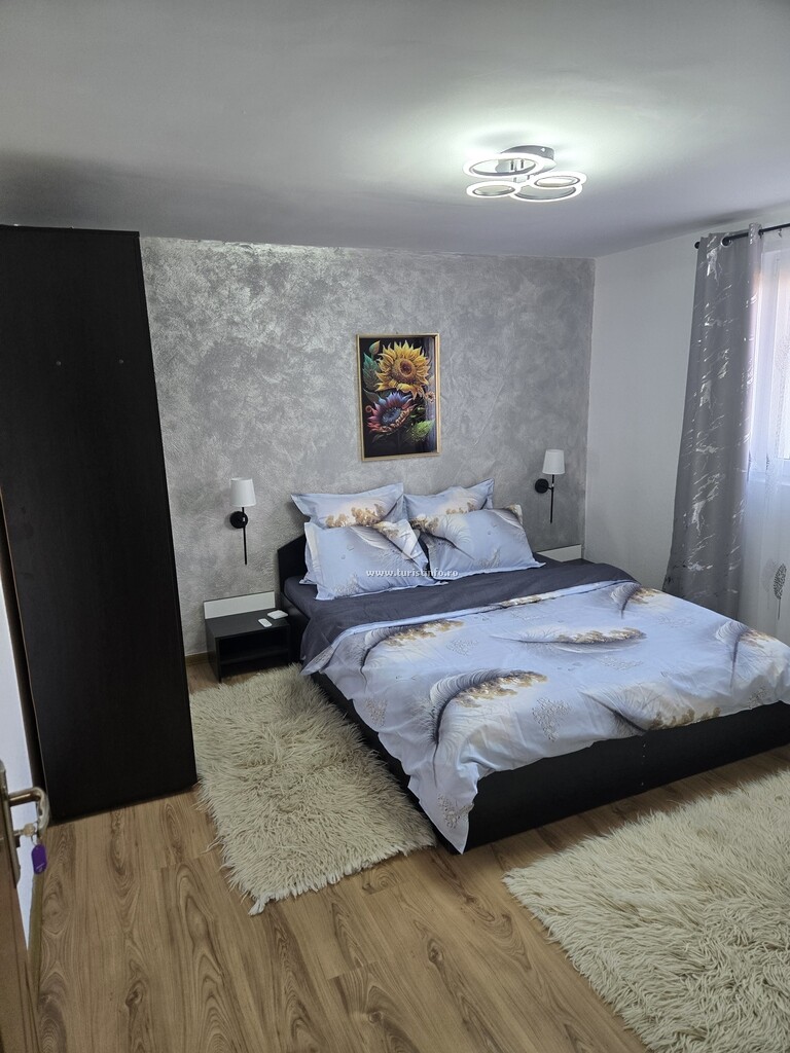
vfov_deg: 73.9
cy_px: 526
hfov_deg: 58.9
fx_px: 700
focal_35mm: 23
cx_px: 395
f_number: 1.8
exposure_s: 1/100
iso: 160
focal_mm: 5.4
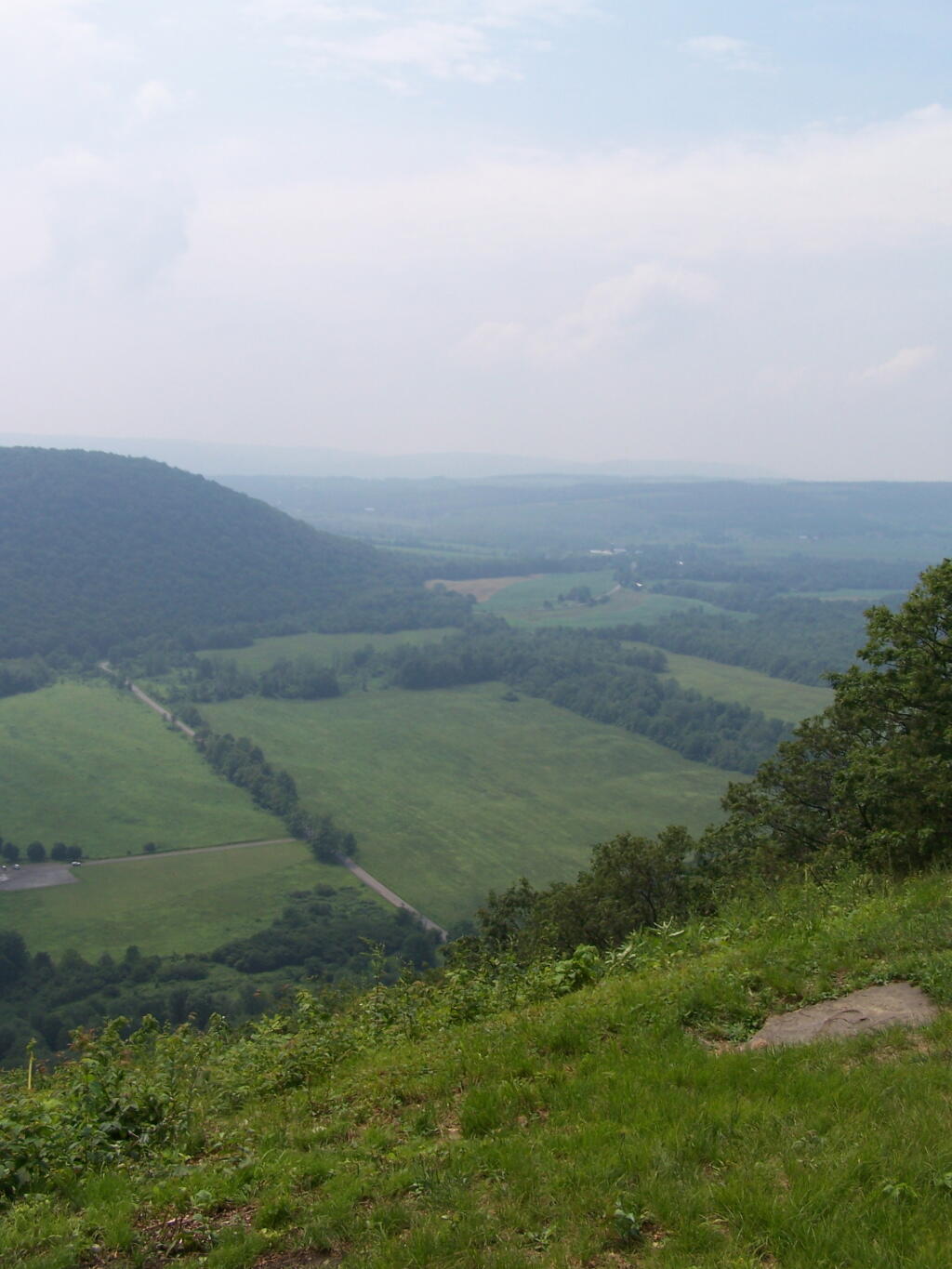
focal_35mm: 38
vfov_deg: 49.0
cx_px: 476
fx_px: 1393
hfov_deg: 37.7
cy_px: 634
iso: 80
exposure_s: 1/640
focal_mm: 6.3
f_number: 5.6
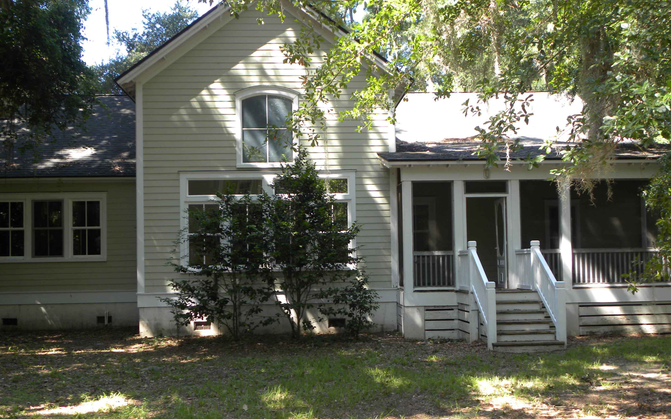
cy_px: 235
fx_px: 731
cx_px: 332
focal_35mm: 40
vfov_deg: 32.0
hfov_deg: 49.3
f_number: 3.2
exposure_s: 1/68.5
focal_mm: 6.6
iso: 64
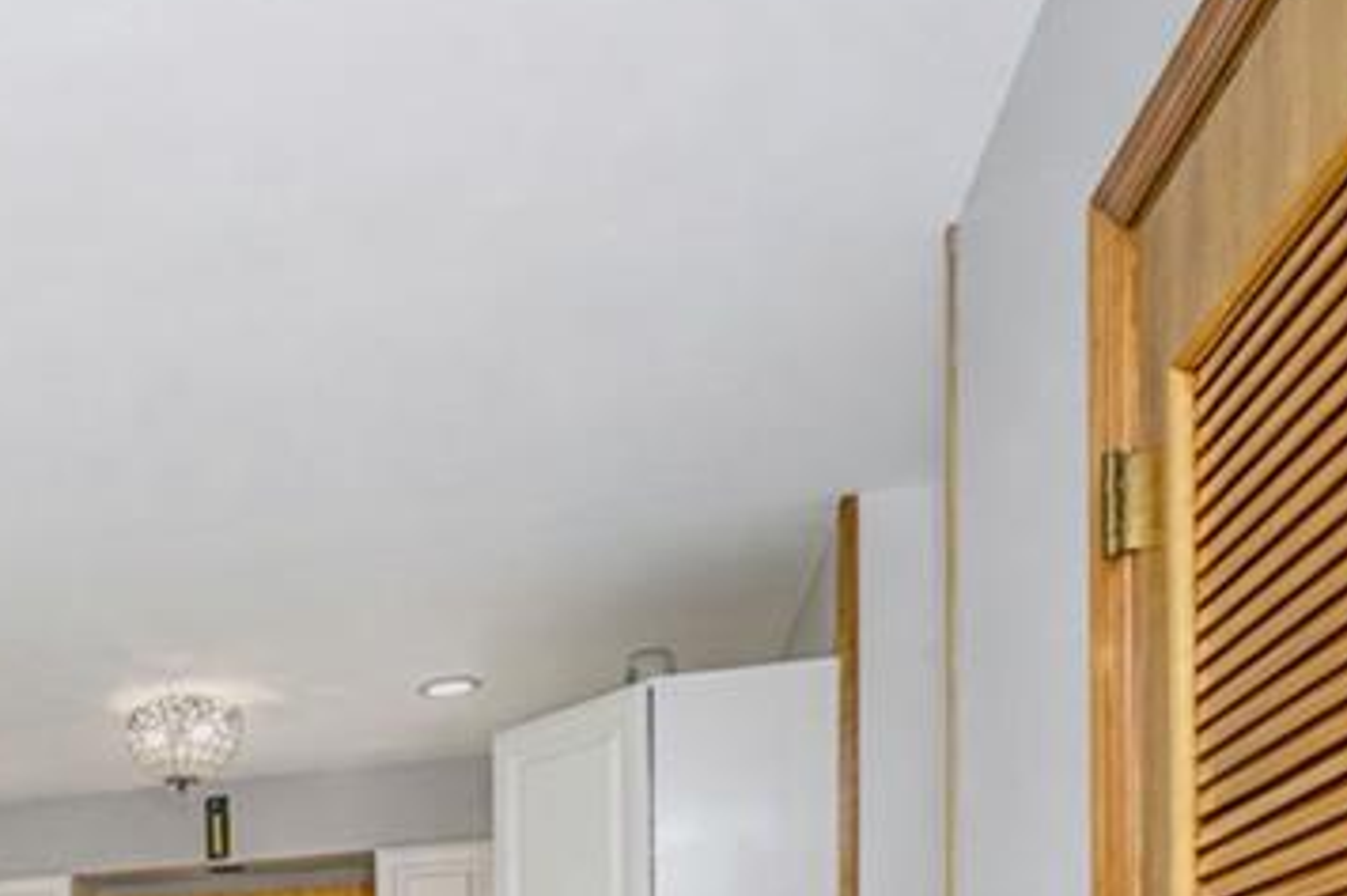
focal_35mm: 47
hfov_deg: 33.4
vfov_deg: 24.6
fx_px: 1774
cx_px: -291
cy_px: 1172
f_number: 5
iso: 64
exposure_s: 1/50
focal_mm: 16.5
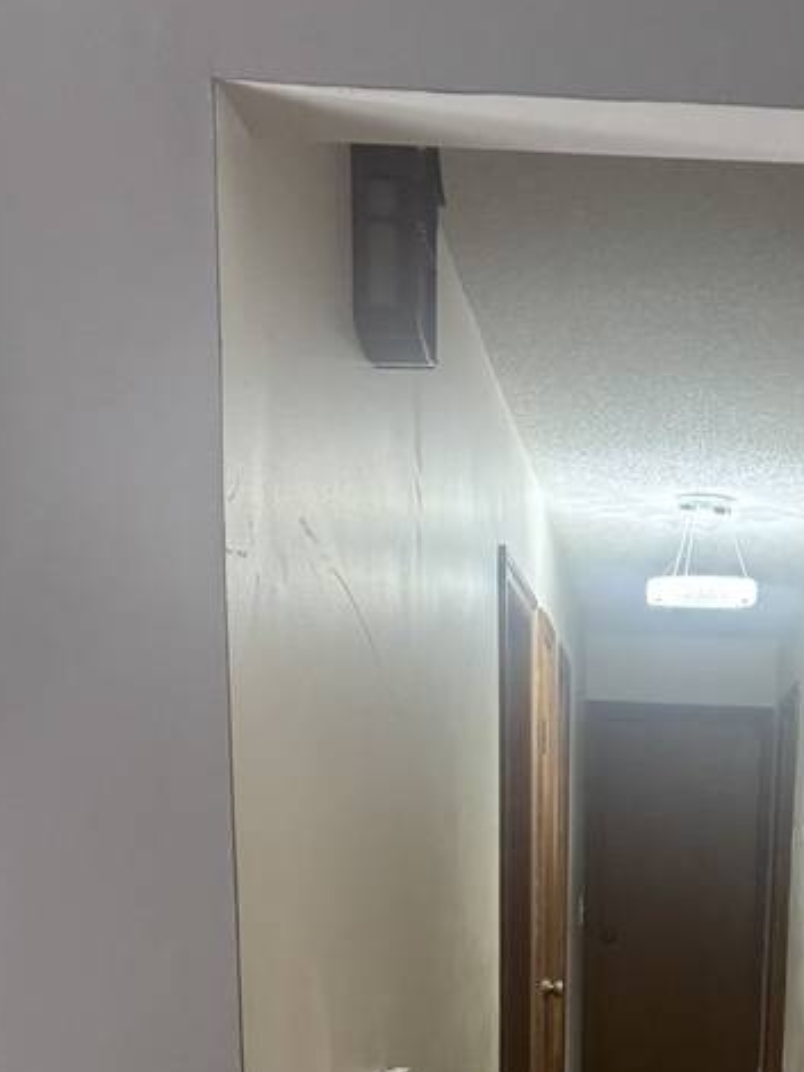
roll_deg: -2.3
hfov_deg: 25.9
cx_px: 692
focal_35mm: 55
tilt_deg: -10.6
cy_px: 1168
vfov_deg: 31.2
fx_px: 1704
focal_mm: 6.76
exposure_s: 1/60
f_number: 1.78
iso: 500
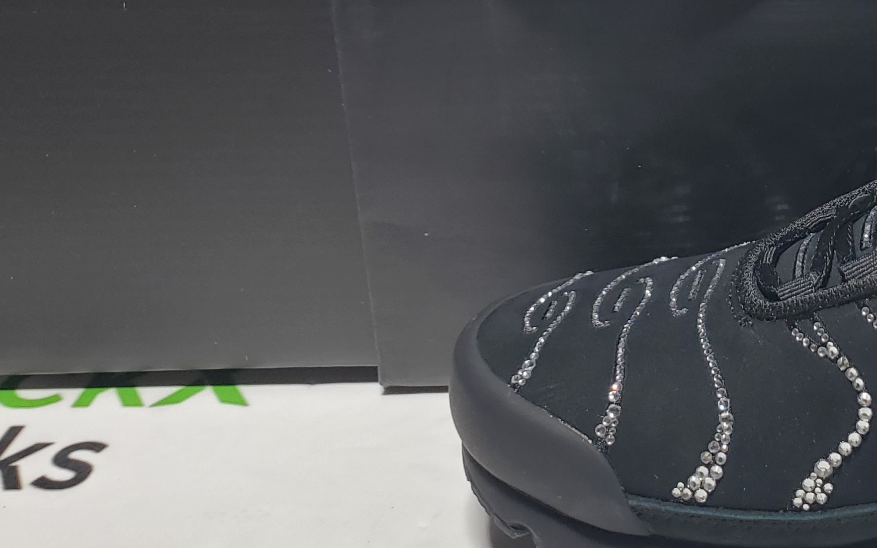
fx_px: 1506
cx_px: 992
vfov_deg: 20.0
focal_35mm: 63
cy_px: 6
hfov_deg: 29.0
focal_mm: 4.3
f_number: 2.4
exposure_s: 1/123
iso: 50
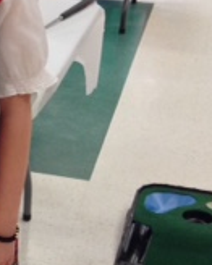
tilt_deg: -21.5
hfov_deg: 11.5
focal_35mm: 126
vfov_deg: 15.3
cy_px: 129
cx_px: -151
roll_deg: +0.6
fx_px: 989
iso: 100
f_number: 2.4
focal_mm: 4.12
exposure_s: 1/20
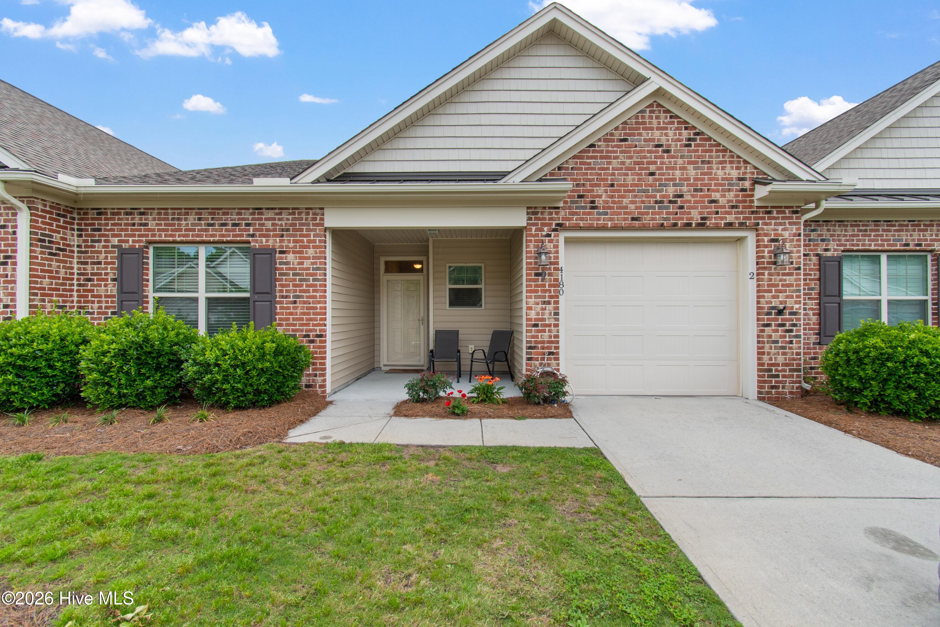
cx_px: 470
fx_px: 392
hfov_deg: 100.4
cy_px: 314
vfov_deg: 77.3
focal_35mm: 15
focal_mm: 10
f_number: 6.3
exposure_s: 1/160
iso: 100
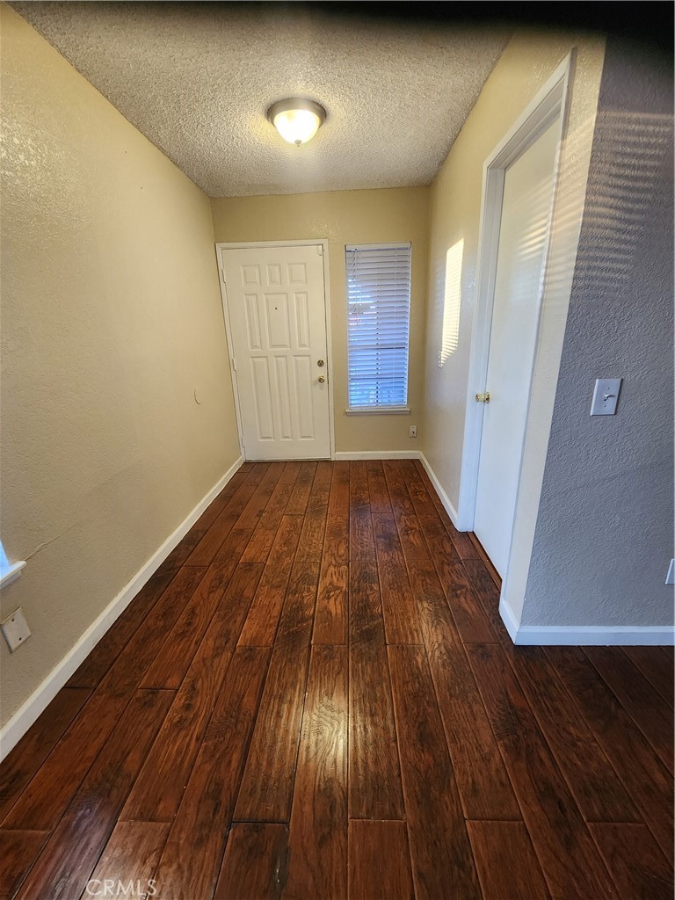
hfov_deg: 89.9
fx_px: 338
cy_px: 450
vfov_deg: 106.2
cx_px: 338
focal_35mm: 13
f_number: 2.2
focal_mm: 2.2
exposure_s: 1/40
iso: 320
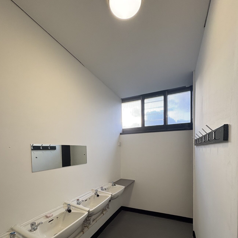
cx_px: 119
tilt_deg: -2.0
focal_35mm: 17
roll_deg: +0.8
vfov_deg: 81.7
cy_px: 155
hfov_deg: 84.0
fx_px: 132
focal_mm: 2.22
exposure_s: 1/99
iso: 100
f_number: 2.2
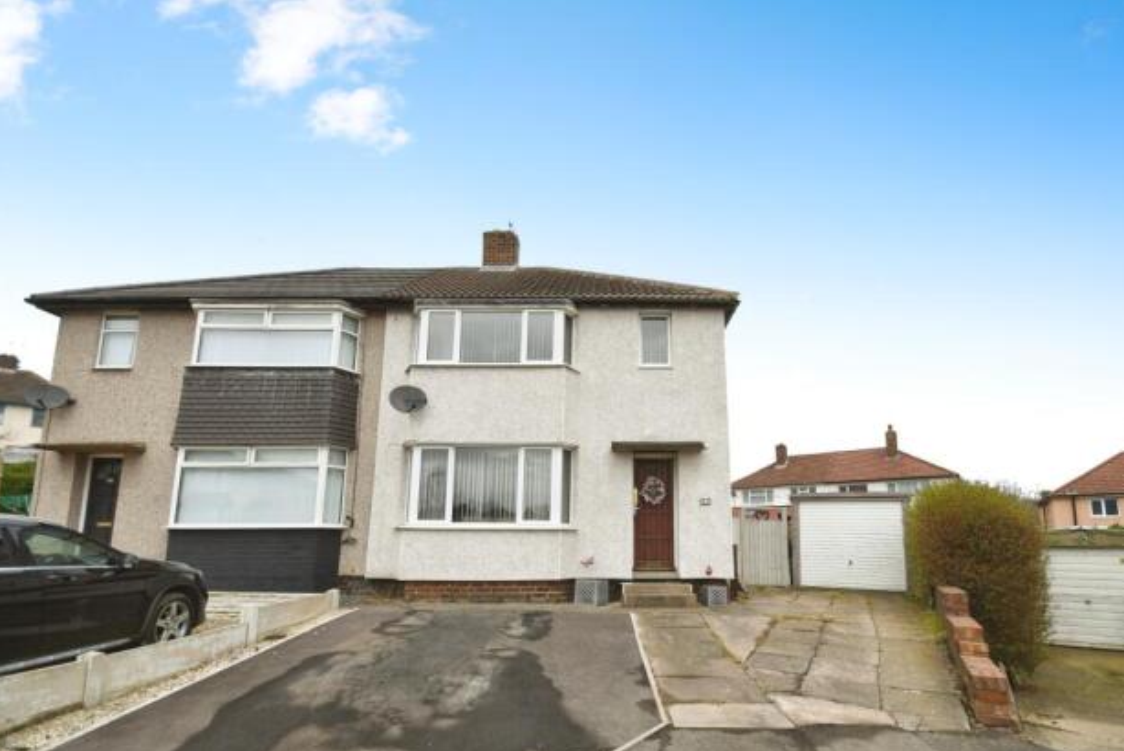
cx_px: 594
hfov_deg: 96.6
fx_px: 500
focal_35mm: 16
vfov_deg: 73.7
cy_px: 398
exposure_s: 1/250
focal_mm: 10
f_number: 8
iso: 400
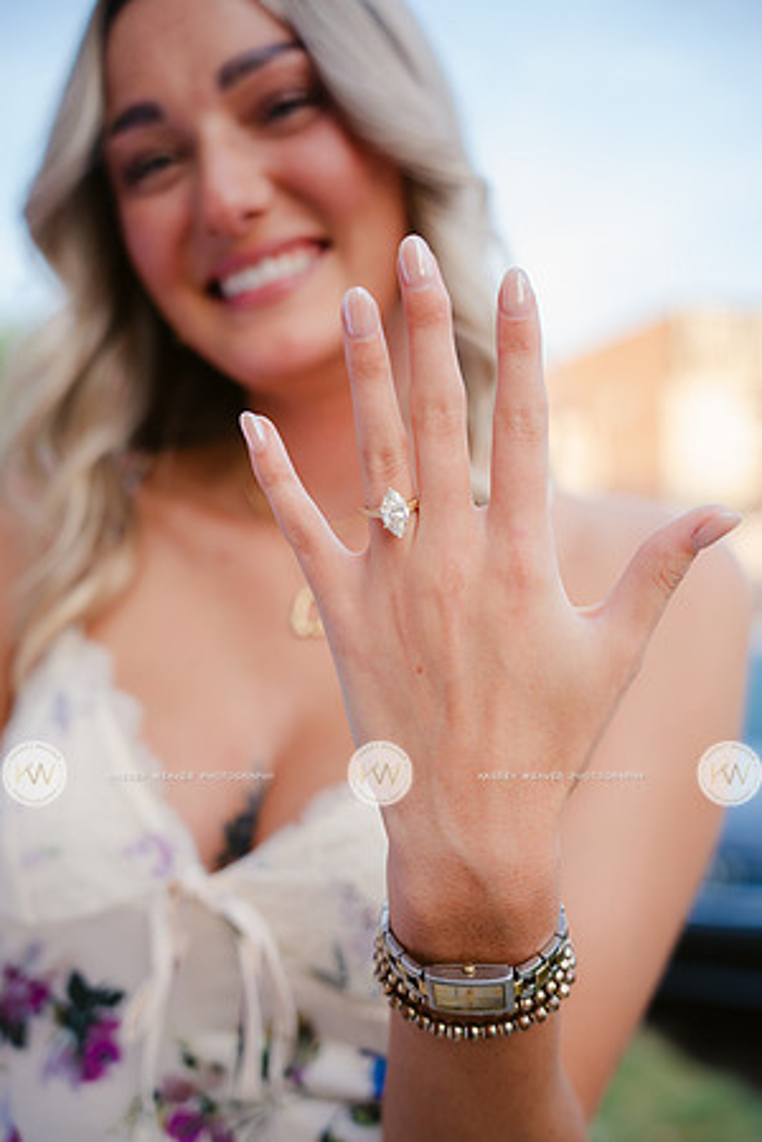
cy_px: 571
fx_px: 1438
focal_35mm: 45
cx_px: 381
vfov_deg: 43.3
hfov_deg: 29.7
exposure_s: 1/250
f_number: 2.8
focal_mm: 45.3
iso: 250
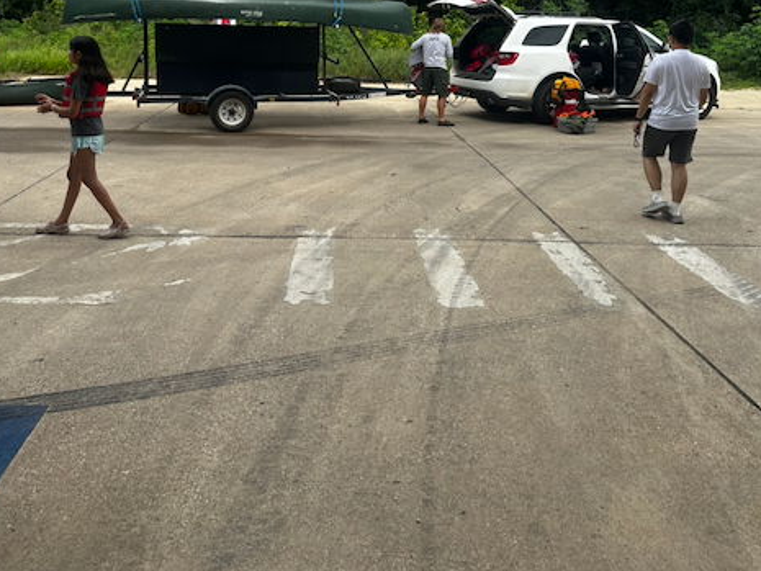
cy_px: 101
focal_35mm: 33
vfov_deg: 40.9
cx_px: 373
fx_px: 726
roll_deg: -3.2
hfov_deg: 55.3
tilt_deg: -6.4
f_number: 1.78
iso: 80
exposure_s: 1/1845
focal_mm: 6.86
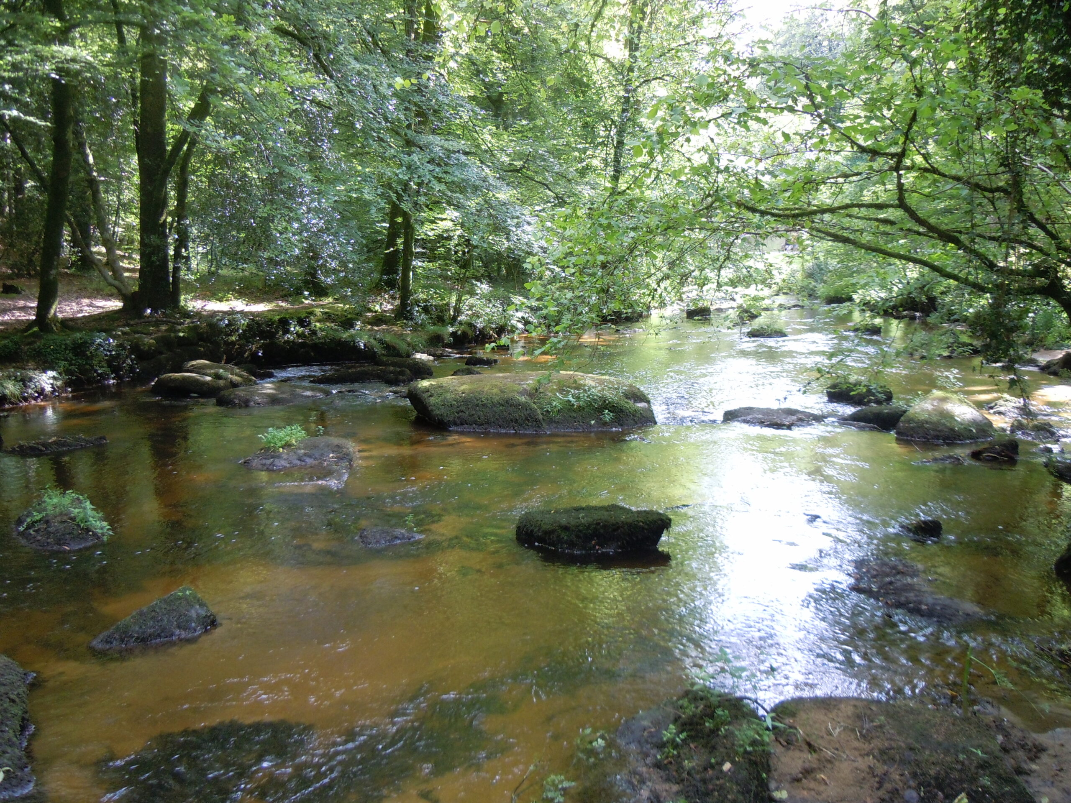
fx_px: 928
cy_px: 402
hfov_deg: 60.0
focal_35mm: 30
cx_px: 536
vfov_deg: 46.8
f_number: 3.5
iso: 250
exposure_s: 1/60
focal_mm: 5.4
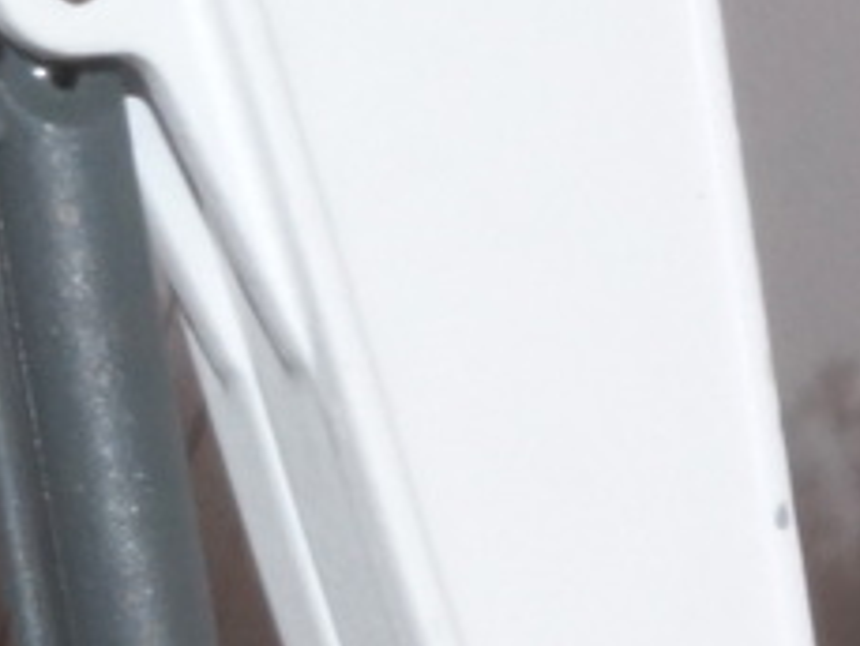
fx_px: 8128
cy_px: 776
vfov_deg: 4.5
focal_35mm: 327
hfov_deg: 5.6
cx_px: 2783
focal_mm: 26
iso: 500
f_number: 25
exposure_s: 1/60
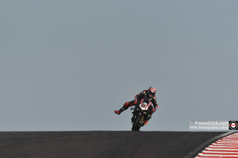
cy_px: 79
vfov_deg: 1.4
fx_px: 6612
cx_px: 119
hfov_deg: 2.1
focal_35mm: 1000
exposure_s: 1/1250
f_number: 8
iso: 140
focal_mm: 500
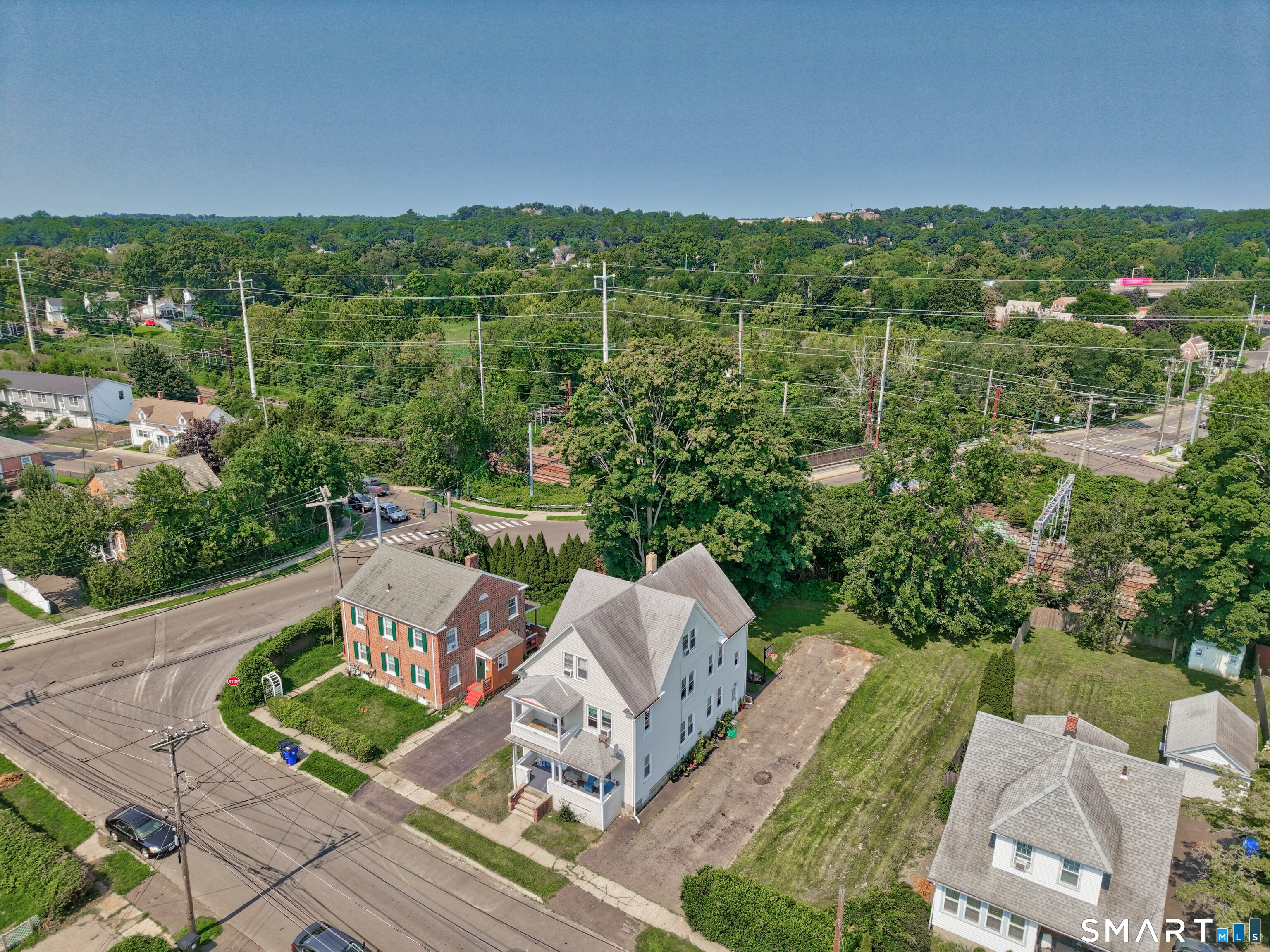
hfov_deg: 71.6
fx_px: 881
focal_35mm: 24
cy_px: 476
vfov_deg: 56.8
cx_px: 635
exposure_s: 1/1500
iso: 180
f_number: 1.8
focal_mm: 8.7
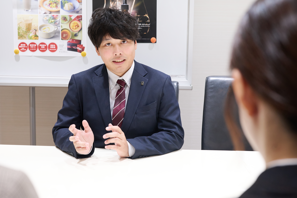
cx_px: 148
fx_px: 412
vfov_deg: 27.0
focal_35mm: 50
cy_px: 99
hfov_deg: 39.6
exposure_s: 1/160
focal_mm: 50
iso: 2000
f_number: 5
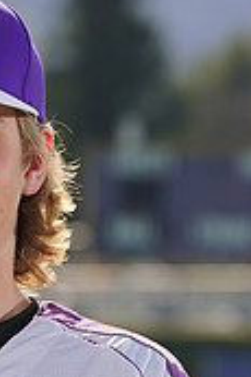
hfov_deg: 1.6
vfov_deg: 2.4
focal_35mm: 860
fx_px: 9012
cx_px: -34
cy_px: 484
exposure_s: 1/250
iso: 100
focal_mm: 256
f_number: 9
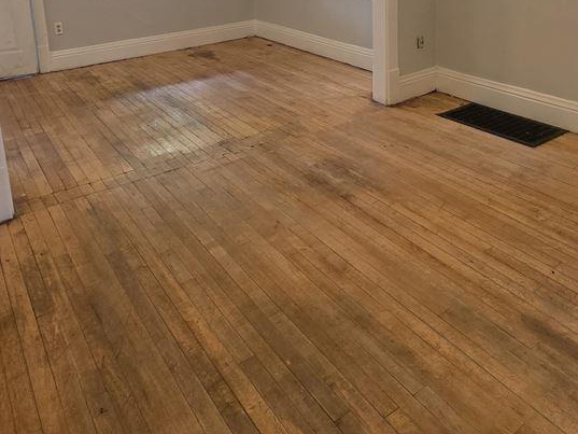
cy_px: 29
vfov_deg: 41.2
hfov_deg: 58.1
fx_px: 518
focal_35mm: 31
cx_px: 327
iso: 250
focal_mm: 2.2
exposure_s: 1/60
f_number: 1.9
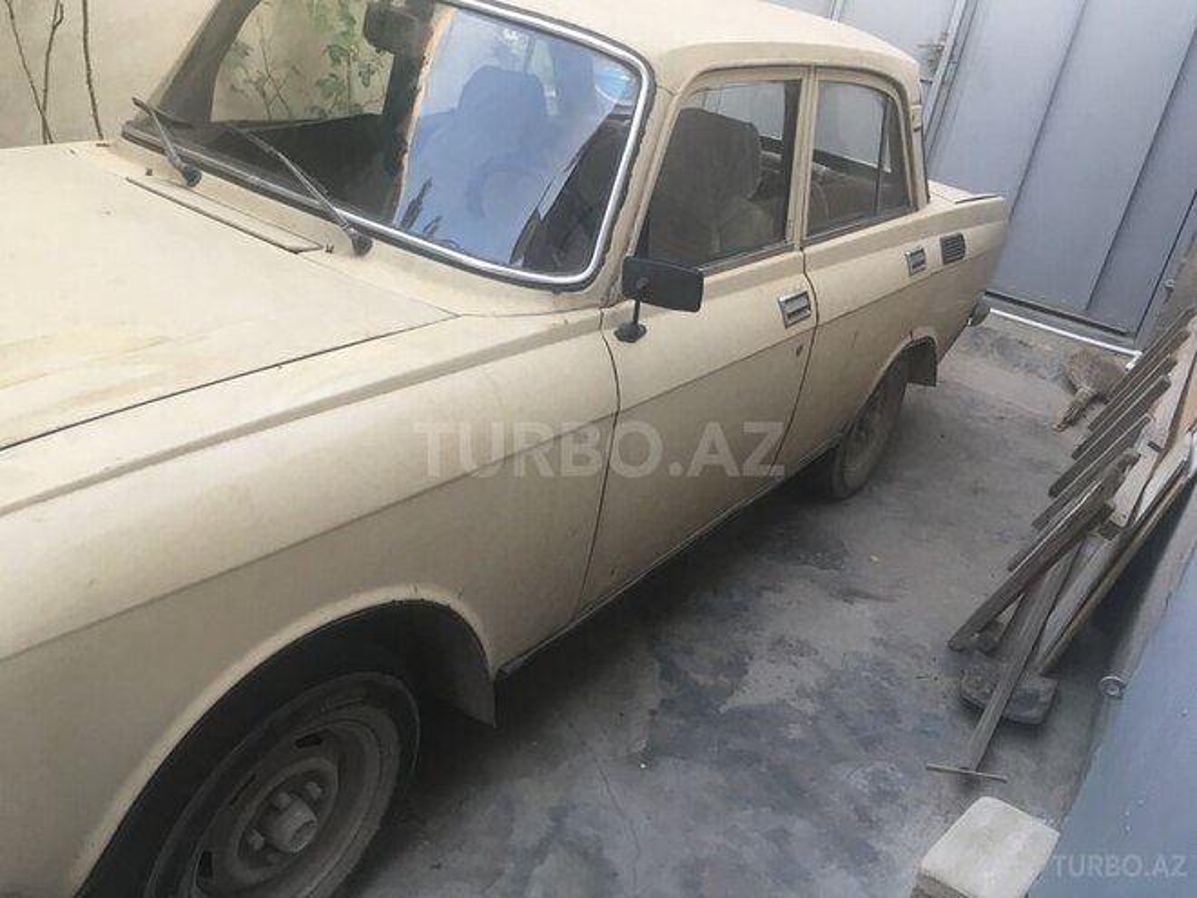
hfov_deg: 61.7
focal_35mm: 29
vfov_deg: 48.2
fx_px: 1003
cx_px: 598
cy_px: 449
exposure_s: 1/33
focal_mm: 4.15
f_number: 2.2
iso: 25
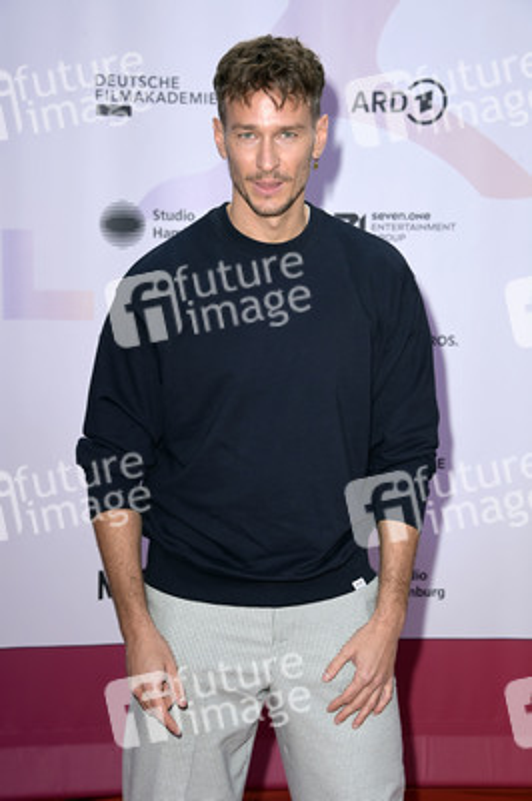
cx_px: 266
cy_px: 400
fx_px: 1732
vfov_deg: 26.0
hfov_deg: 17.5
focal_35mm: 78
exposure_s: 1/250
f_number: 6.3
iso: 400
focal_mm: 78
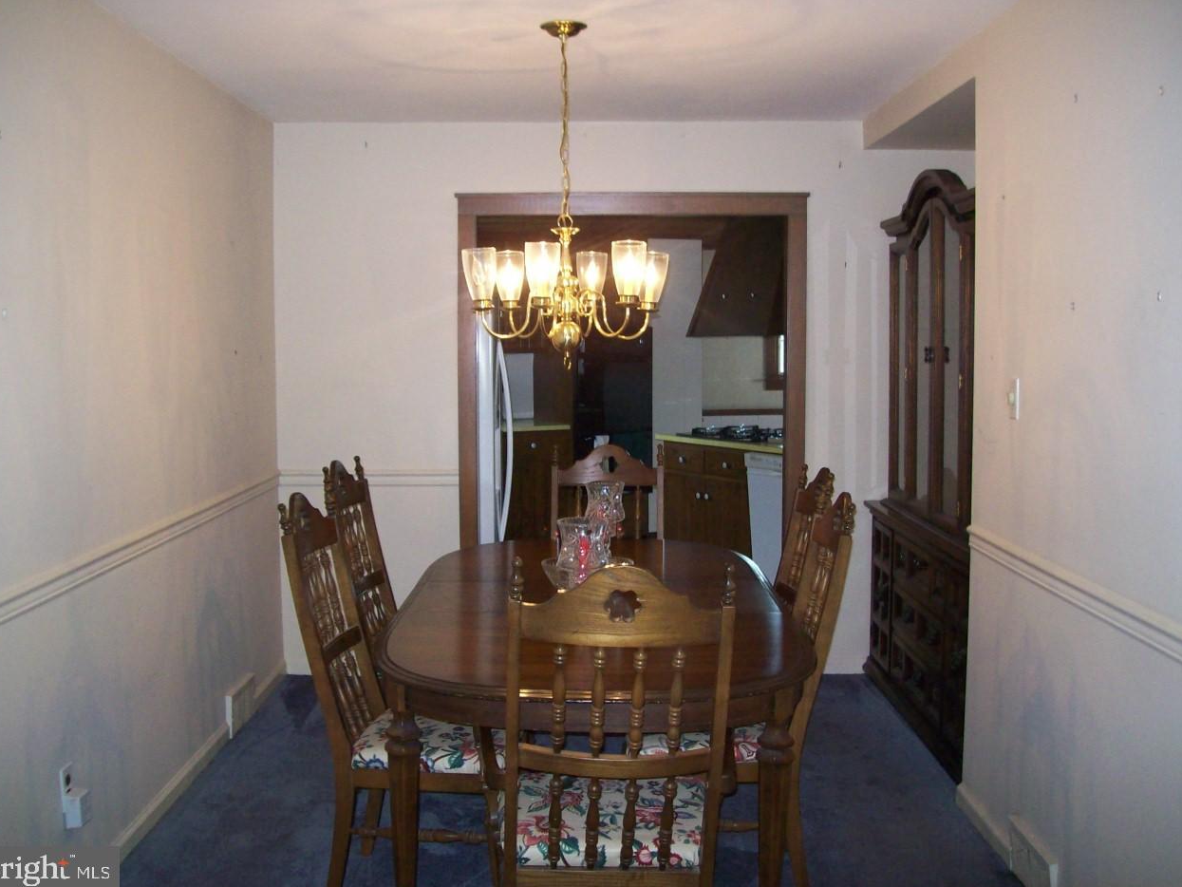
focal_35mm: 37
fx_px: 1264
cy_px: 439
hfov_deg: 50.1
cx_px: 579
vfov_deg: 38.7
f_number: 2.7
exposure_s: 1/64
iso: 200
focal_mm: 6
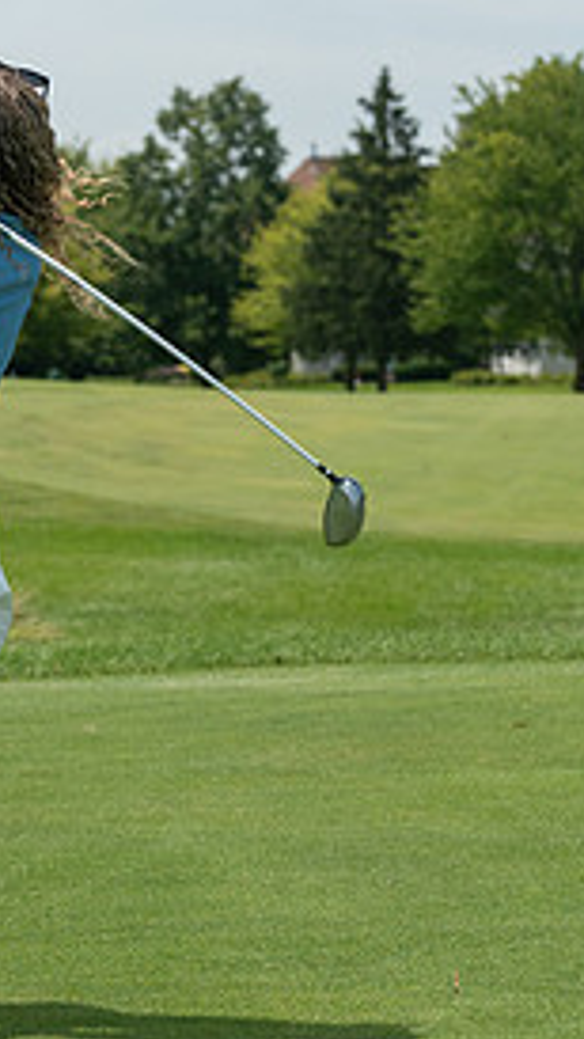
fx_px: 6226
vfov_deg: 9.5
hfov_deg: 5.4
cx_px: 212
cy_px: 444
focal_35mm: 226
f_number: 5
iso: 250
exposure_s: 1/2500
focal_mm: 102
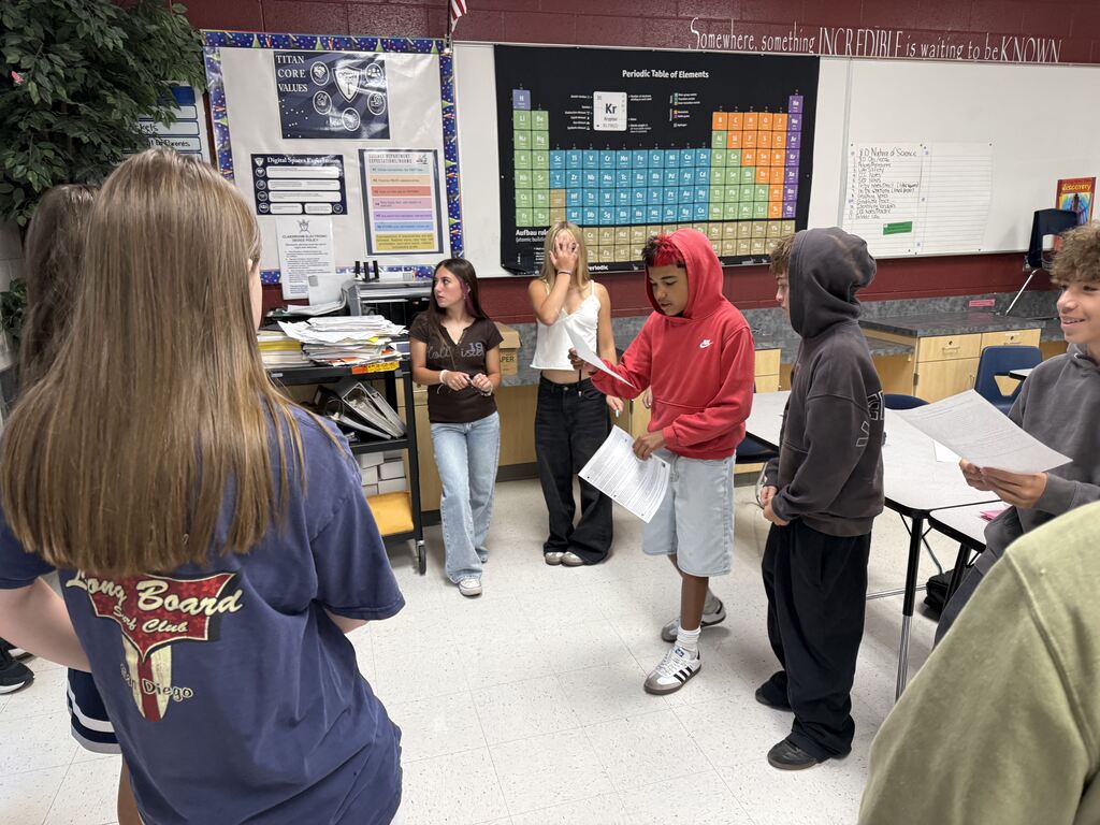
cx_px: 550
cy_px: 412
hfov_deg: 71.6
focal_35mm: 24
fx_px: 763
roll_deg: +1.2
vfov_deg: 56.8
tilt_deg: -13.7
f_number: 1.78
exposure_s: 1/60
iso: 200
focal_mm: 6.76
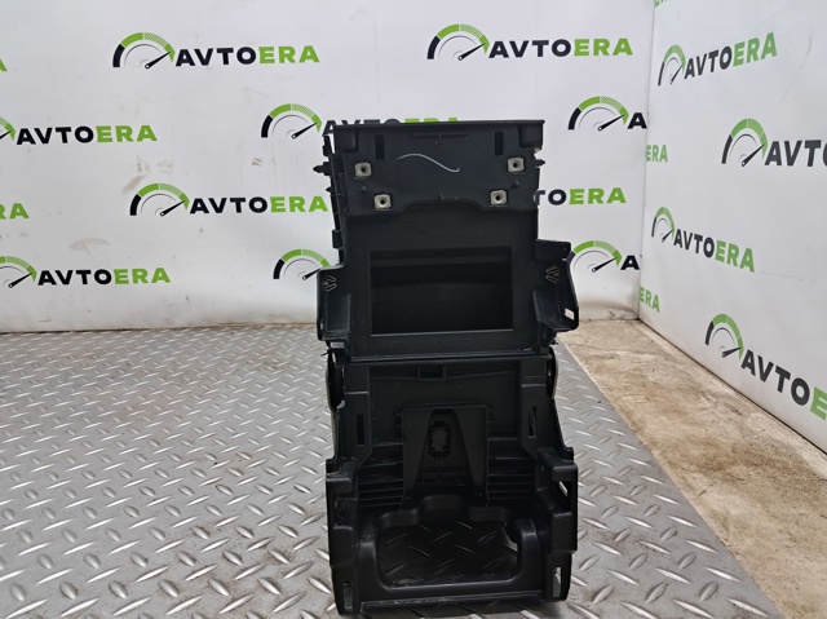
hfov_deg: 65.4
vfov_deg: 51.3
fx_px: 645
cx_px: 414
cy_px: 310
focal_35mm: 27
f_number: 1.8
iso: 100
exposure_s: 1/50
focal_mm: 4
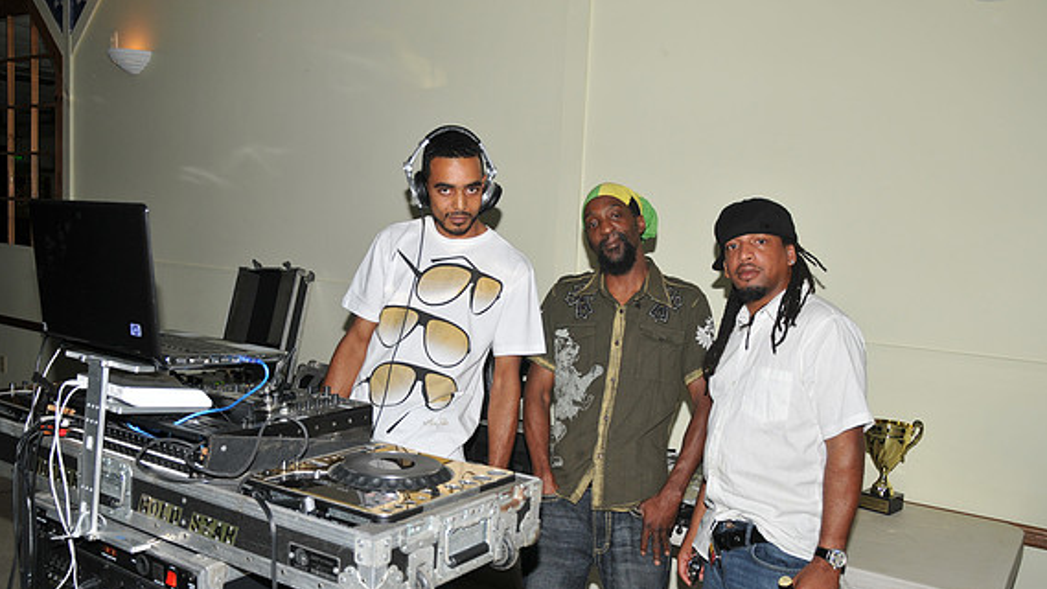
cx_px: 526
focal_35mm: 32
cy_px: 308
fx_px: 888
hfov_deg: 61.0
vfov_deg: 36.7
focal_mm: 20
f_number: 5
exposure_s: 1/60
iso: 200
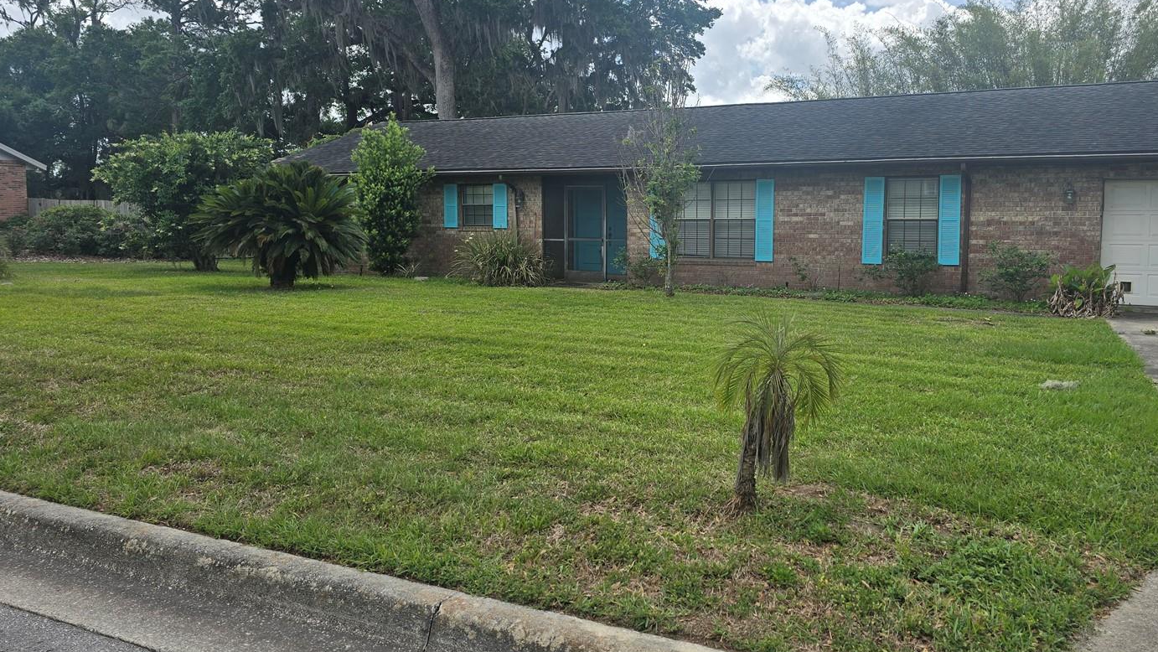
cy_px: 291
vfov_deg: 40.2
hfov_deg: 65.9
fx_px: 891
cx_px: 644
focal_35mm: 29
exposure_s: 1/773
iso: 12
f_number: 1.7
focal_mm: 6.3
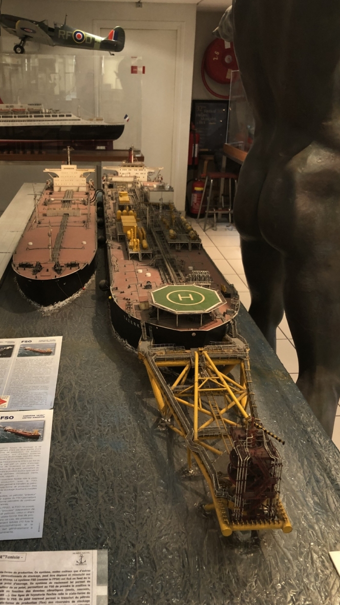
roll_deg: -1.5
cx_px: 130
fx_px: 497
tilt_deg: -21.9
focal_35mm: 31
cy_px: 298
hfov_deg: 37.6
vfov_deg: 62.6
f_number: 1.8
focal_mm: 3.99
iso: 40
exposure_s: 1/17
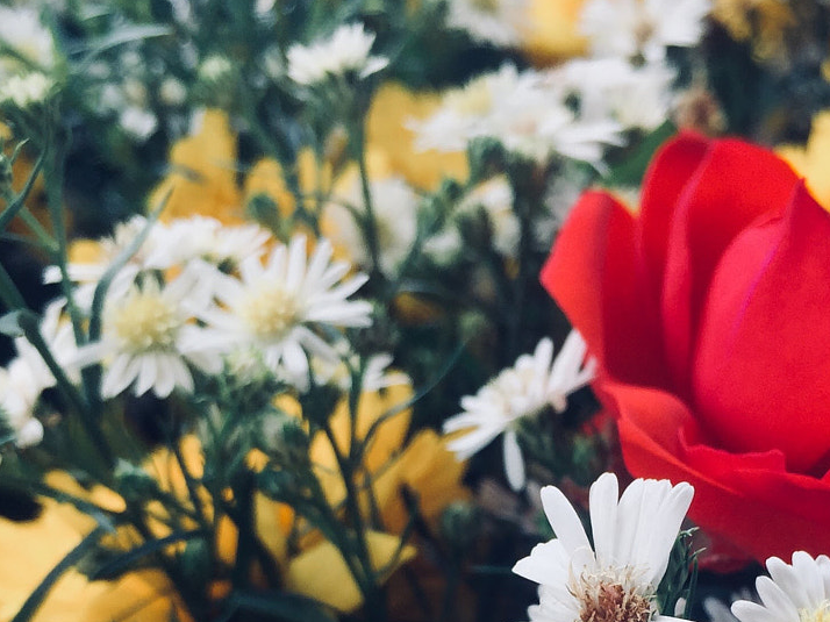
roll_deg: -5.2
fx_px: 1558
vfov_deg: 21.5
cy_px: 673
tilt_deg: -41.4
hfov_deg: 29.6
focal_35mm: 65
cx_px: 574
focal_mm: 4.15
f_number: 2.2
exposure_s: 1/449
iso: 32
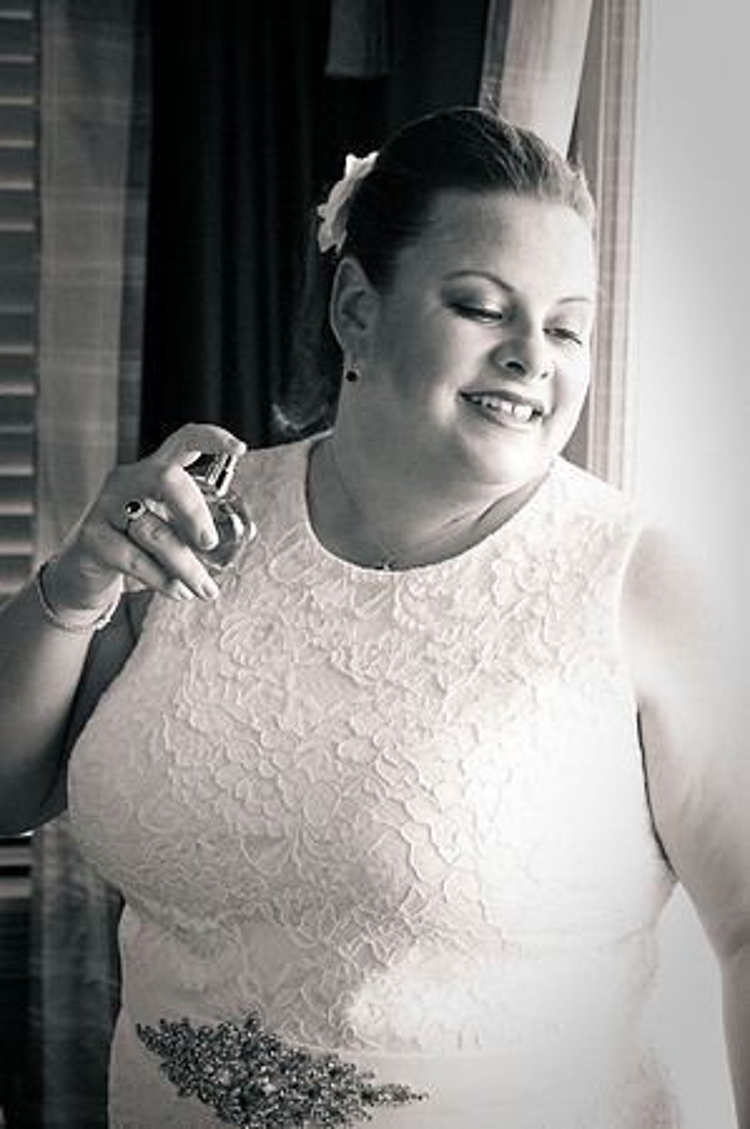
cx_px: 375
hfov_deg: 19.4
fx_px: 2192
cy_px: 564
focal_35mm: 70
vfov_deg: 28.9
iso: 3200
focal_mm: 70
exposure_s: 1/160
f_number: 5.6
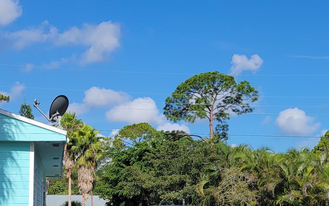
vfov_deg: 16.0
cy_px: 234
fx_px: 708
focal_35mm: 79
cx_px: 46
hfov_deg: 25.5
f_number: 1.8
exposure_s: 1/3727
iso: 40
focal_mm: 5.4
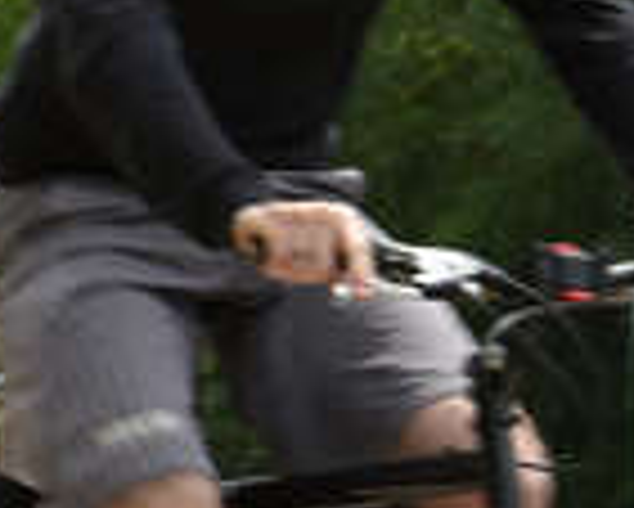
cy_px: 423
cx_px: -283
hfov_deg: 3.4
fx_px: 10496
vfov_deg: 2.8
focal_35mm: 559
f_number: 11
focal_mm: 105
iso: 64
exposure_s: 1/100
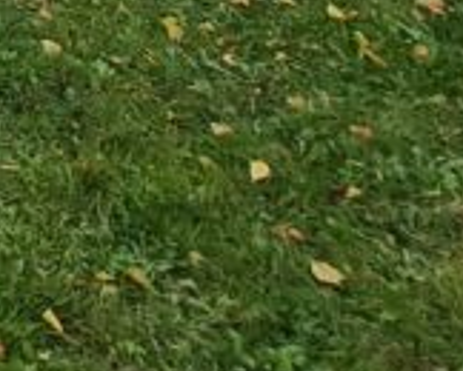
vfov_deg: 12.7
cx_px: -669
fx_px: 1098
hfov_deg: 14.5
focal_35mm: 80
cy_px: -616
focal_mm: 2.22
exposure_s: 1/1002
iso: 64
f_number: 2.2
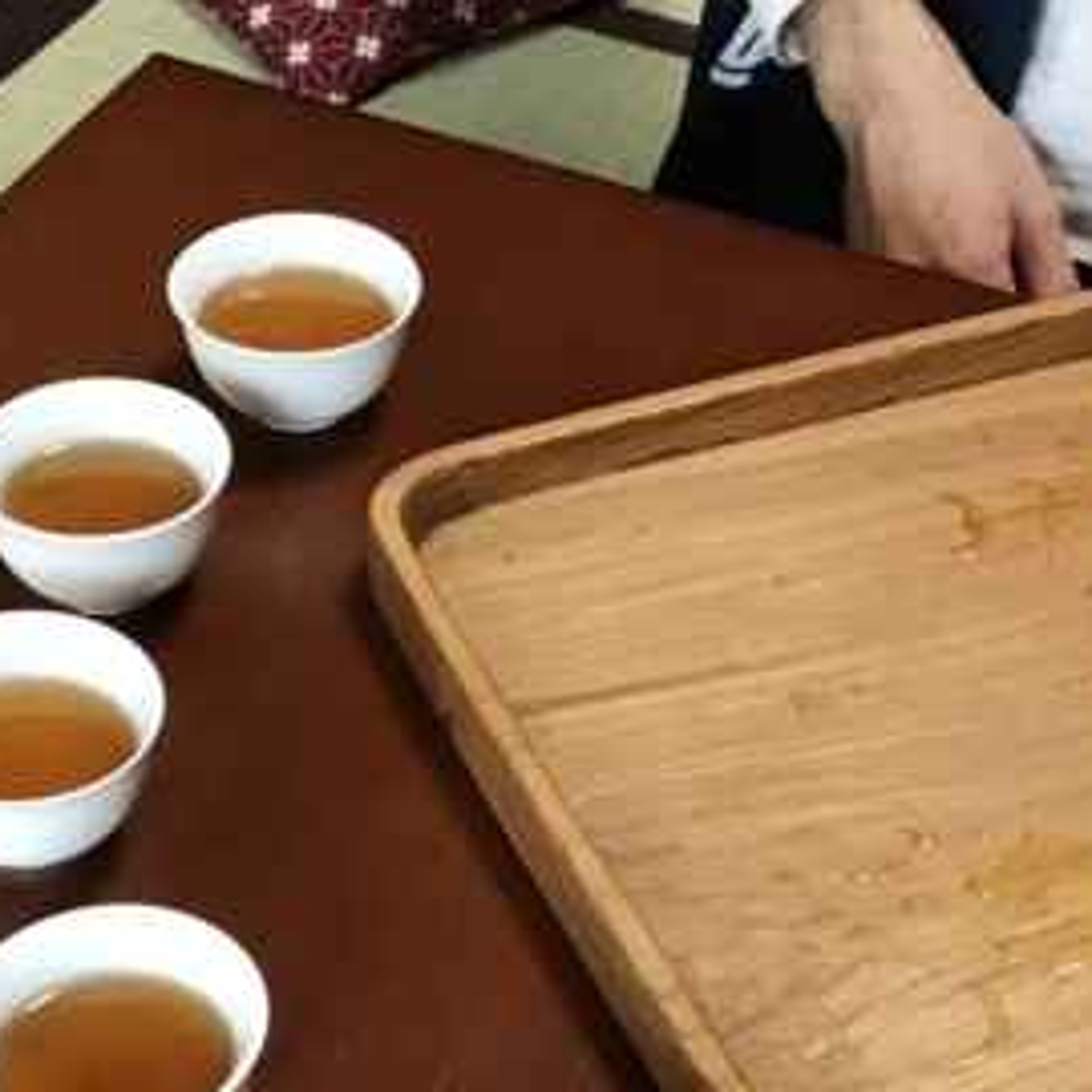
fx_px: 3355
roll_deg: -2.4
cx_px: 627
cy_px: 704
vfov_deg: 18.4
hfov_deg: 18.5
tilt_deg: -40.4
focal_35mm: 94
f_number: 1.8
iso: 40
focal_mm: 3.99
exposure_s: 1/30
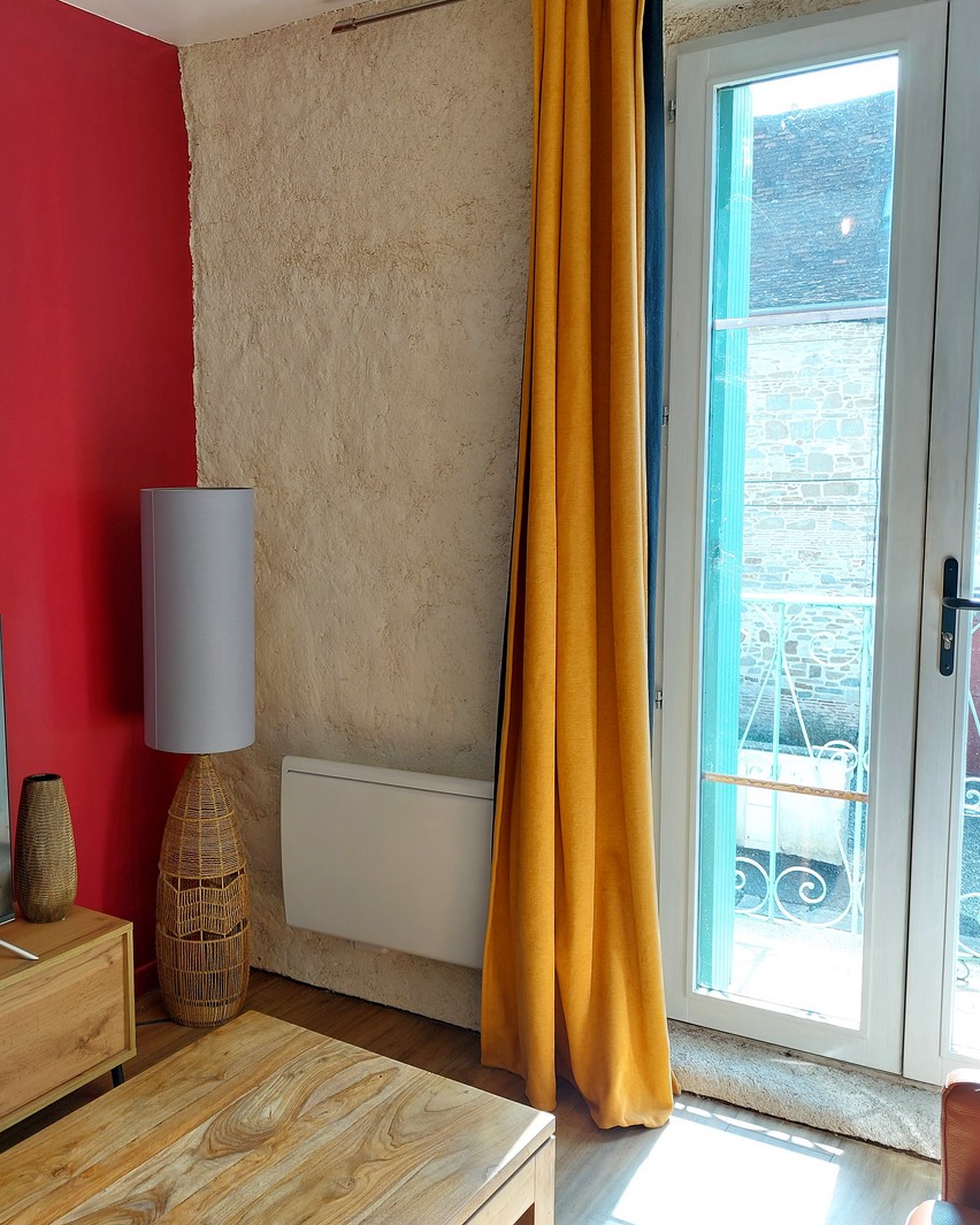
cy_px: 605
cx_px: 207
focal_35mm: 33
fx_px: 1196
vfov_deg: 54.2
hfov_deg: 42.7
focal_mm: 5.23
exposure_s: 1/50
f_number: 1.8
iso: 40
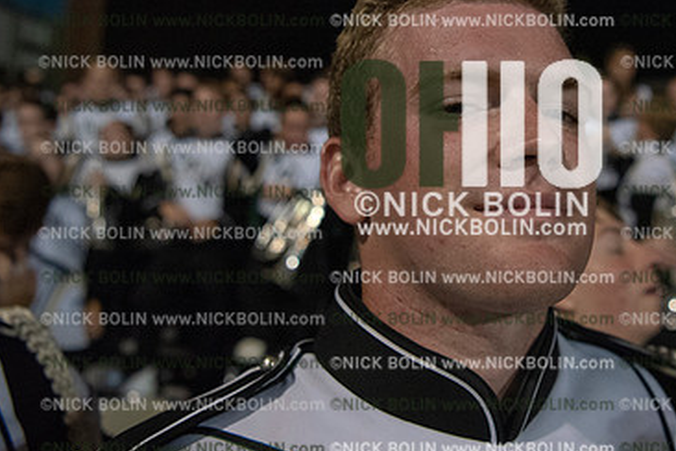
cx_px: 471
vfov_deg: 34.7
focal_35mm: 38
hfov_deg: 49.5
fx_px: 713
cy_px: 149
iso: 3200
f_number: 3.2
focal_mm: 24
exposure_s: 1/500
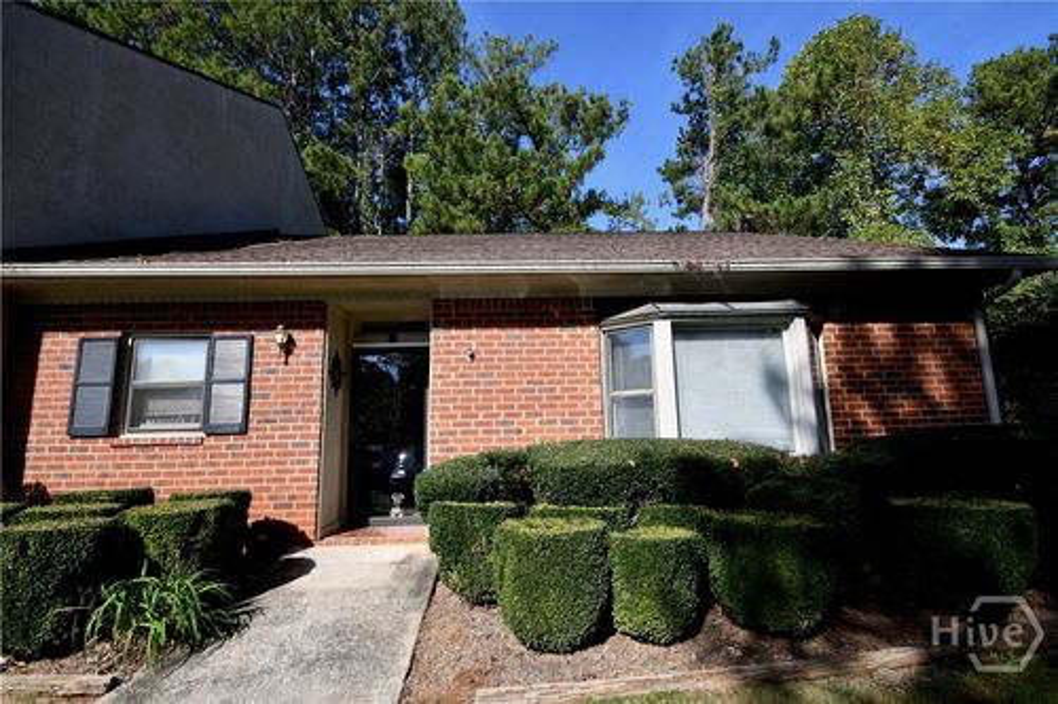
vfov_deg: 77.3
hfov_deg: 100.4
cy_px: 352
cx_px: 529
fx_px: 441
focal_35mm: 15
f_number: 8
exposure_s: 1/250
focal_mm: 10
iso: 125
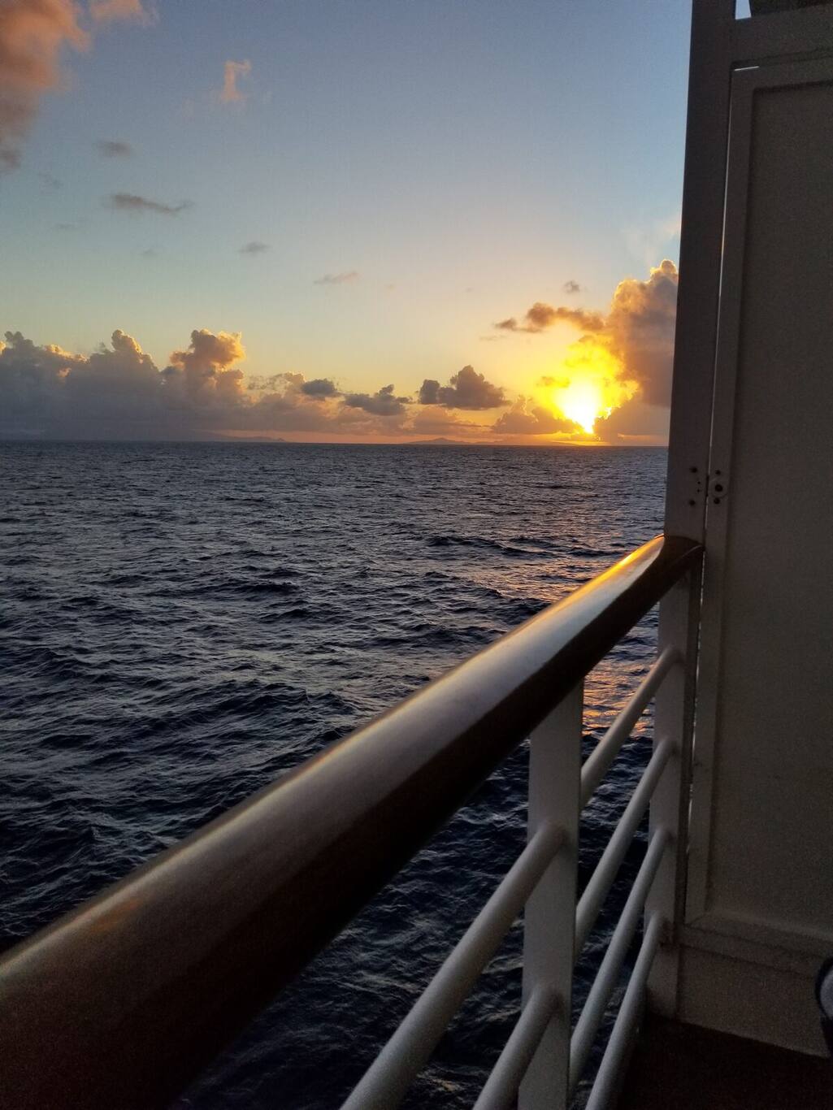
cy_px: 555
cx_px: 416
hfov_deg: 53.1
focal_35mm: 26
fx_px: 834
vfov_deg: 67.3
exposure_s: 1/1312
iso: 50
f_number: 1.7
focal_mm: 4.25
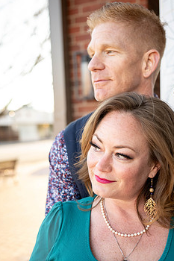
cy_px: 159
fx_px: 327
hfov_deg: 29.8
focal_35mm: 45
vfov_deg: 43.4
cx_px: 103
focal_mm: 35
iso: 640
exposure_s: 1/800
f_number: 2.5
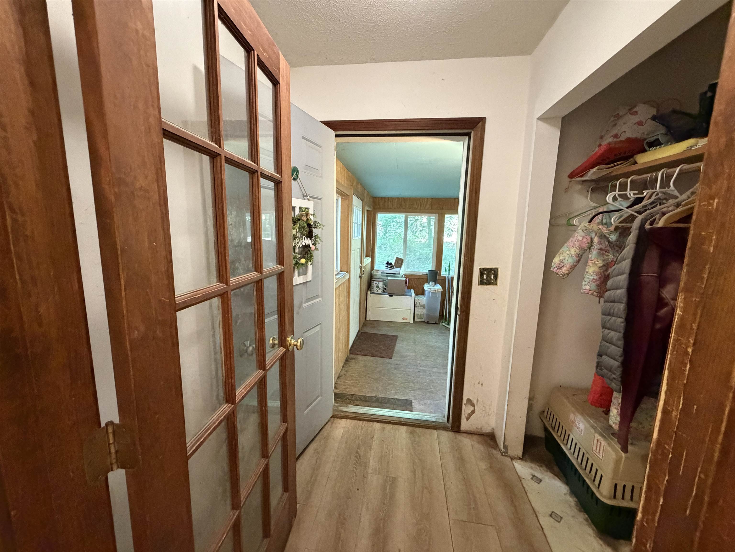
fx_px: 297
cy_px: 276
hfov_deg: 102.1
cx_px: 368
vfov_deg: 85.7
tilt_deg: -8.2
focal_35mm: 14
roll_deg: -1.6
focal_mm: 2.22
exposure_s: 1/60
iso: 1000
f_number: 2.2
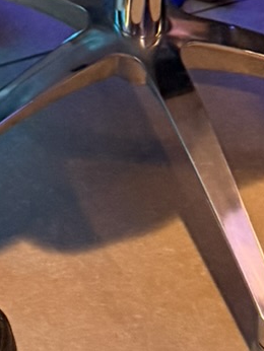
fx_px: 1442
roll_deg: +6.6
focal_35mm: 142
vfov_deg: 11.1
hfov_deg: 9.3
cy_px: -547
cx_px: -391
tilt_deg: -20.7
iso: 320
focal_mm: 6.76
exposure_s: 1/49
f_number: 1.78
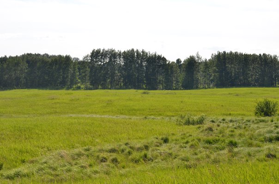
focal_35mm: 75
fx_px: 580
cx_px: 140
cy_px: 92
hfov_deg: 27.0
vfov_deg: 18.1
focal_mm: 50
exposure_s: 1/320
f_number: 9
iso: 100
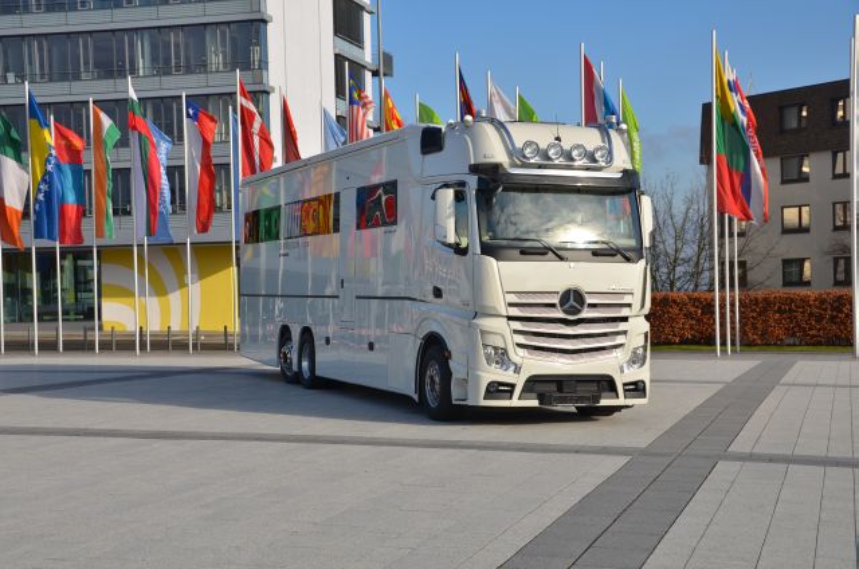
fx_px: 1250
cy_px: 284
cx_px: 430
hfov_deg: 37.9
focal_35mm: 52
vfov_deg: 25.6
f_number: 9
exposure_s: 1/320
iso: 100
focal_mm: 35
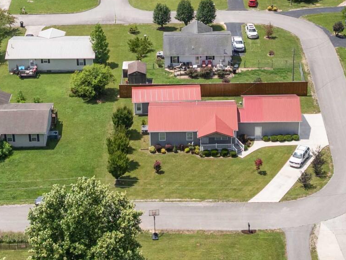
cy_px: -42
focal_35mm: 96
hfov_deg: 20.4
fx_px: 959
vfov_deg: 14.9
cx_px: 192
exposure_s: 1/50
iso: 130
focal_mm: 12.29
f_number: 2.8
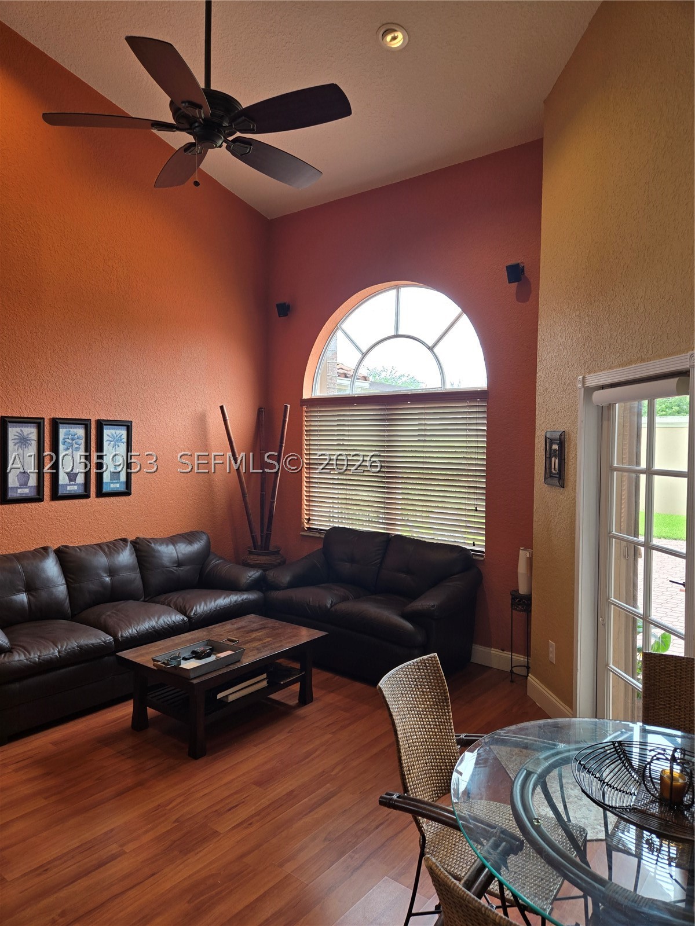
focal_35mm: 23
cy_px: 463
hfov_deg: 58.9
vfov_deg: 73.9
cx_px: 348
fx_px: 616
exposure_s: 1/120
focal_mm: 5.4
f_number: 1.8
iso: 40
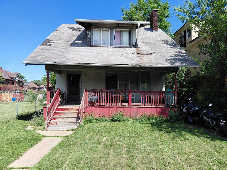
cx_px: 114
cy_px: 85
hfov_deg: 69.4
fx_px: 164
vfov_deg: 54.9
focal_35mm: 25
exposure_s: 1/1237
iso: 50
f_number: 1.8
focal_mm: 4.69
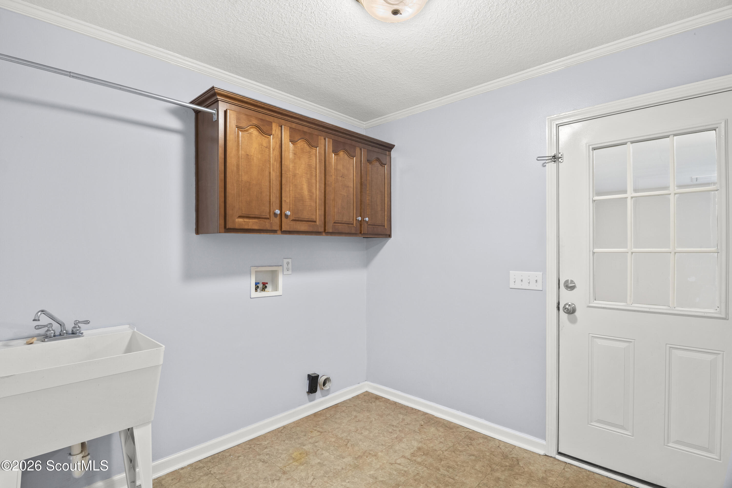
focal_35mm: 16
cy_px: 244
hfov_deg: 95.0
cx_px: 366
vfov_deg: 72.1
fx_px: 335
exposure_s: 2.5
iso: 250
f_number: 7.1
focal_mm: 11
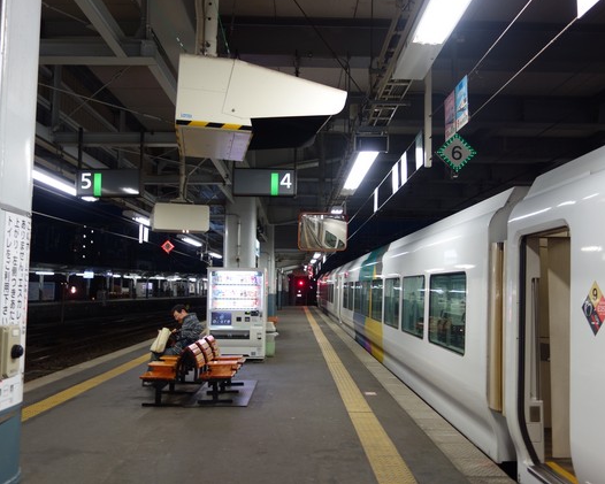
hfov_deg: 55.7
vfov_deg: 45.8
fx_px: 573
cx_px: 305
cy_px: 240
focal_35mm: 32
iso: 125
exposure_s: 1/30
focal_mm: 10.4
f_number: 1.8
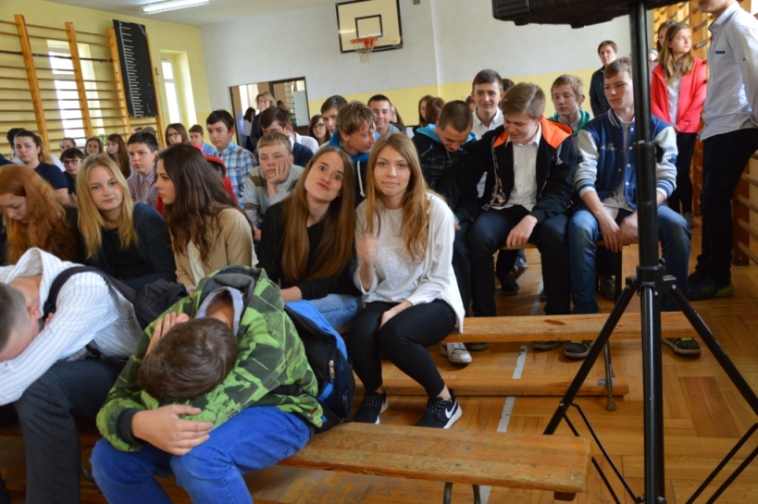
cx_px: 379
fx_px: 663
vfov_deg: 41.7
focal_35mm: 32
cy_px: 252
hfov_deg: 59.5
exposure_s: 1/40
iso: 400
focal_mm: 21
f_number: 3.8
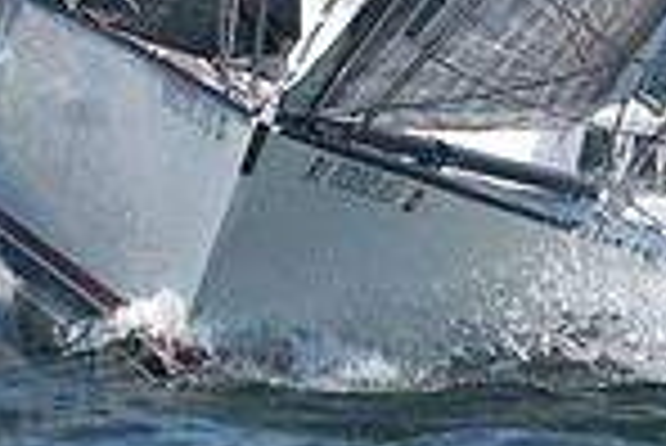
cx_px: 495
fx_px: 14536
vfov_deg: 1.8
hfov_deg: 2.6
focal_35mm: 785
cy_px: -322
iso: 250
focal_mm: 200
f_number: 5
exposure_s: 1/1000
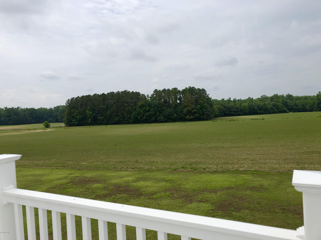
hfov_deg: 63.4
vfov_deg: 49.7
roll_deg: +3.3
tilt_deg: -0.4
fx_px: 260
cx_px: 160
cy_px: 120
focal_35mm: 28
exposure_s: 1/3472
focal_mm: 3.99
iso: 20
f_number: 1.8
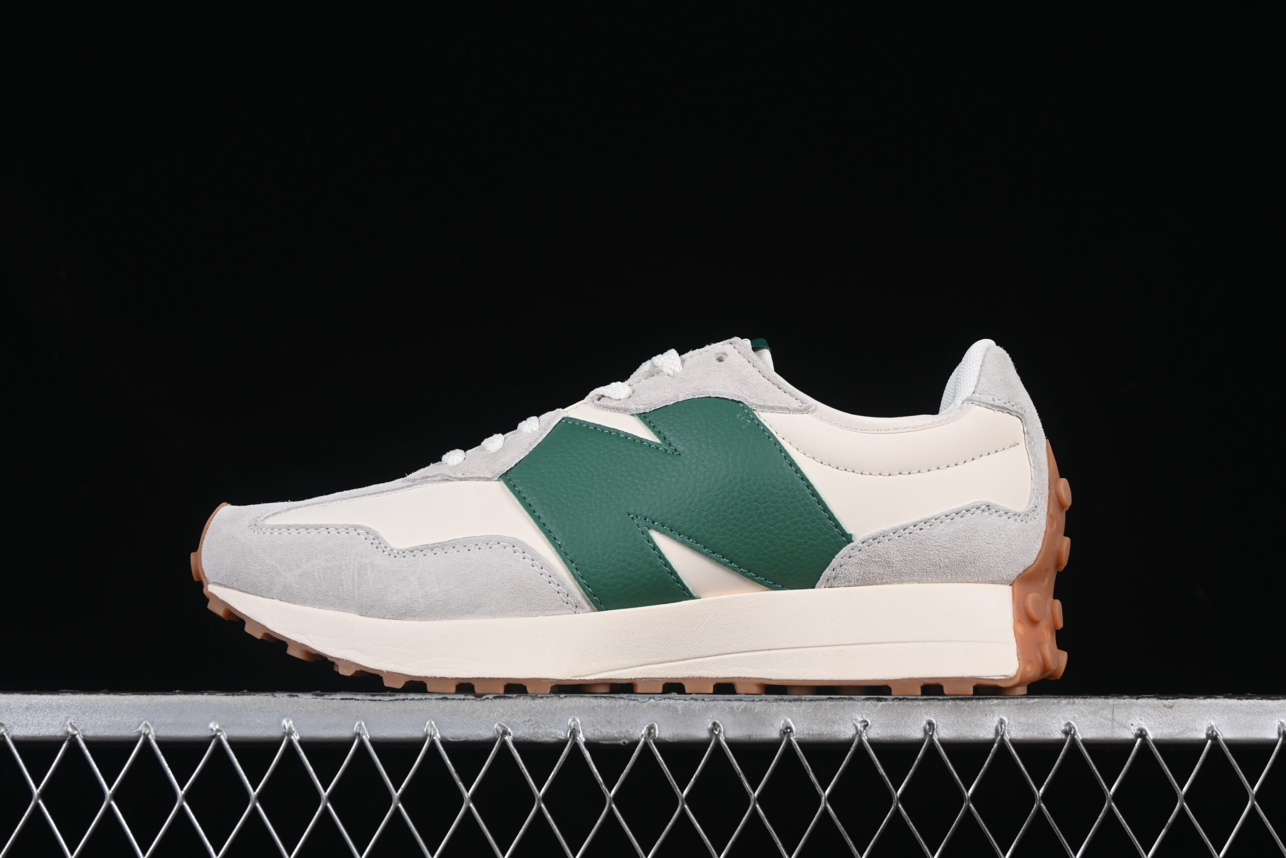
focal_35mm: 75
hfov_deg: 27.0
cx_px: 643
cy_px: 429
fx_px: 2679
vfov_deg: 18.2
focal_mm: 50
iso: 160
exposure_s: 1/80
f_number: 8
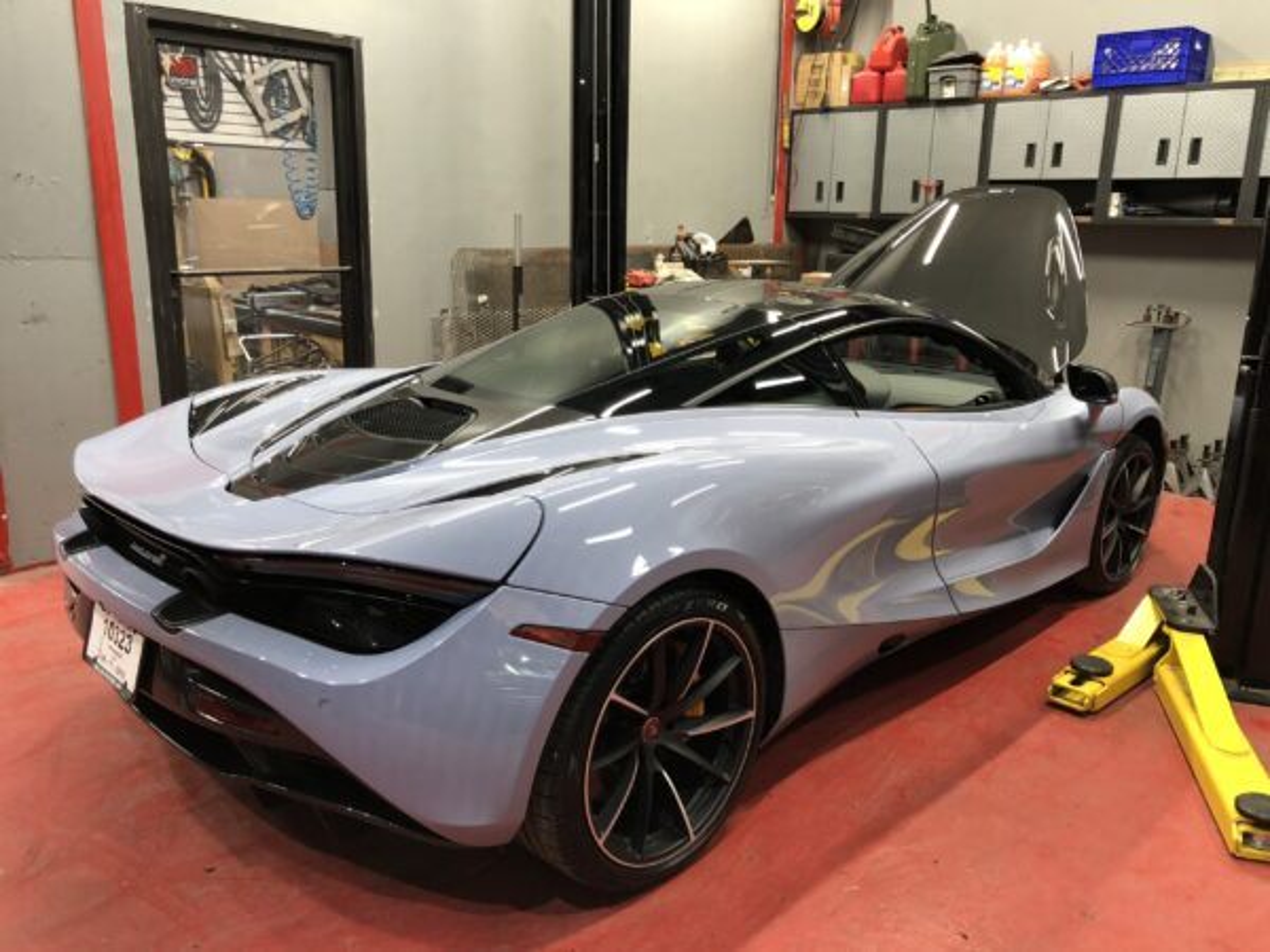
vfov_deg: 49.7
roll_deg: -0.5
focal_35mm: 28
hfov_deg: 63.4
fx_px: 1027
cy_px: 476
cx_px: 635
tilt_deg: -13.1
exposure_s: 1/15
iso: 40
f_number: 1.8
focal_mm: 4
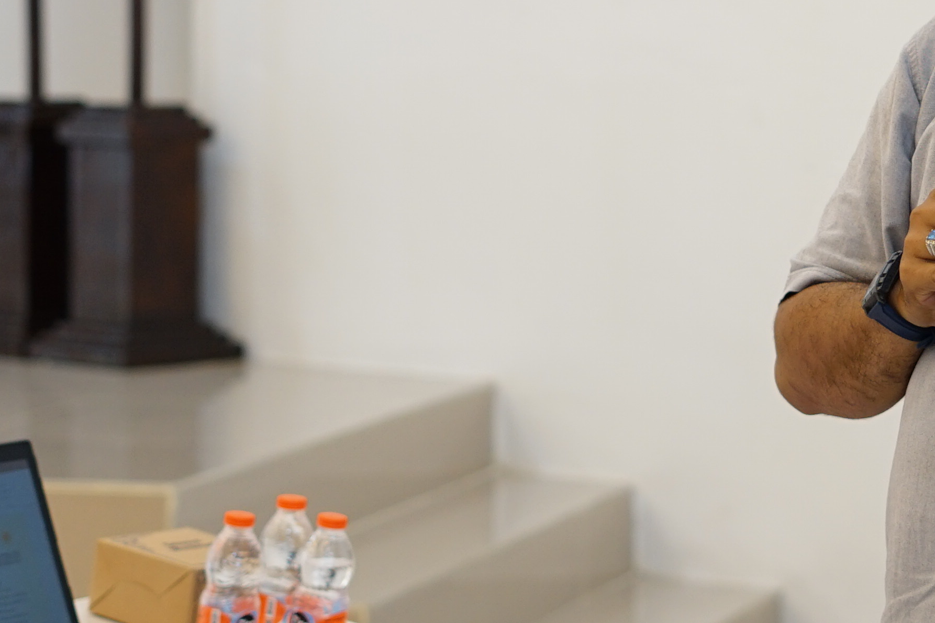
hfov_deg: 12.1
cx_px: 996
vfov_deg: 8.1
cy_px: -82
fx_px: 4362
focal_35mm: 168
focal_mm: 50
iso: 320
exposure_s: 1/100
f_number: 2.5
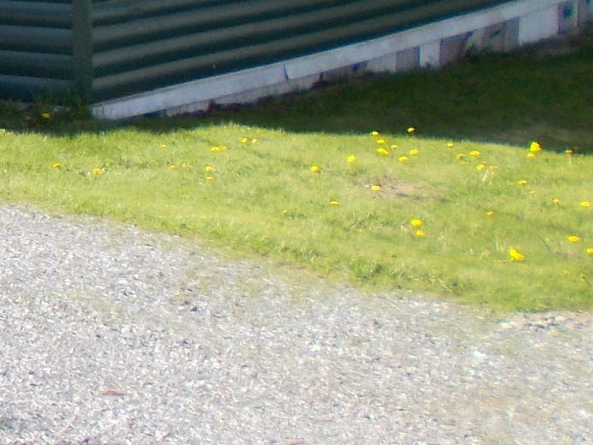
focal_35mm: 130
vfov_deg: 11.2
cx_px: -593
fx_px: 2227
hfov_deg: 13.1
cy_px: -84
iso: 80
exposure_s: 1/400
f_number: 3.4
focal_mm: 5.3
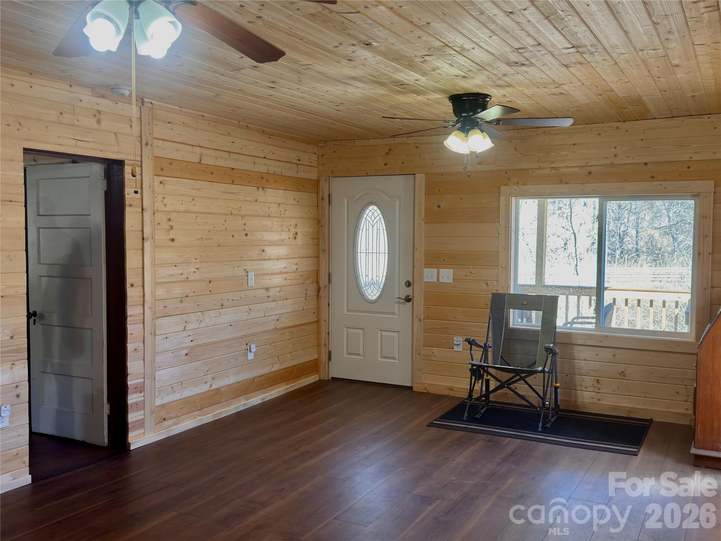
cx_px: 360
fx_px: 729
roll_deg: +0.0
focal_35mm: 35
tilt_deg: -3.6
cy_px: 270
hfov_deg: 52.6
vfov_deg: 40.7
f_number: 1.78
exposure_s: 1/120
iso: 125
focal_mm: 6.76
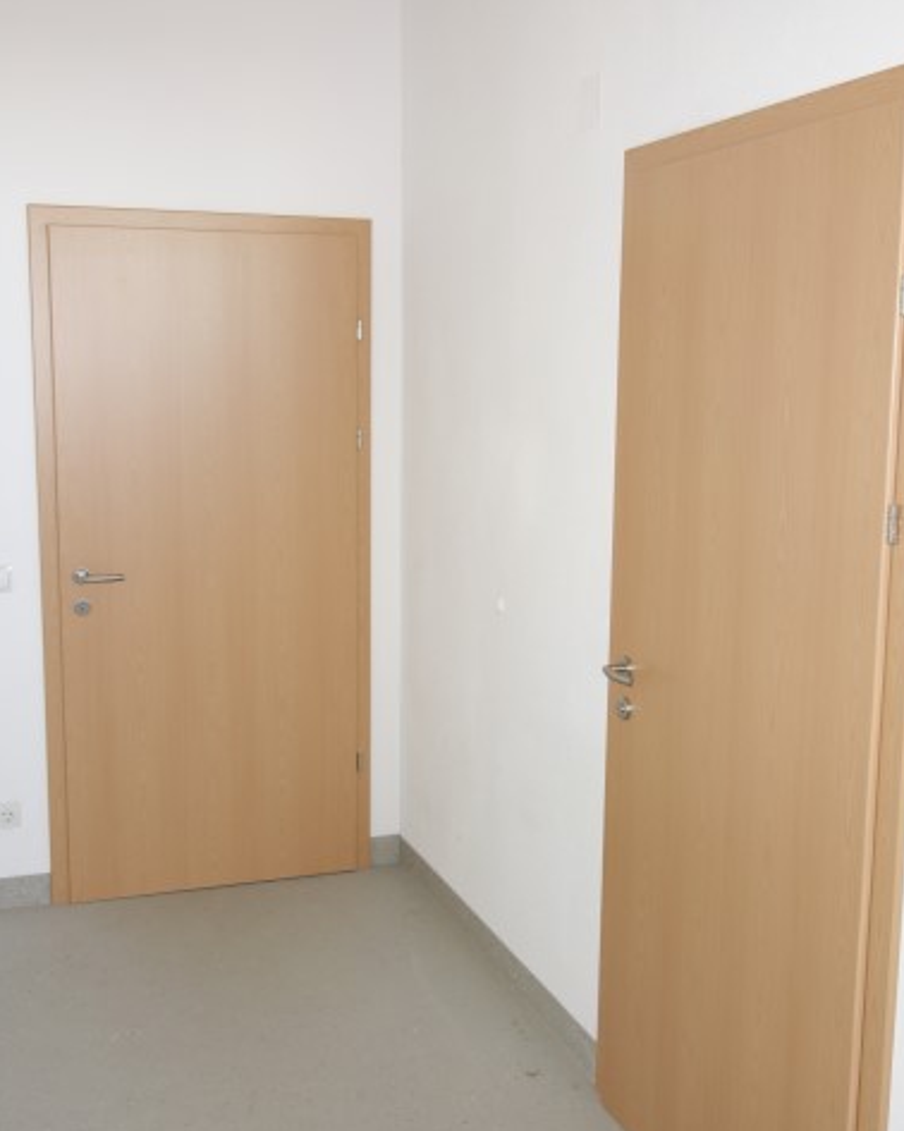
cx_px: 414
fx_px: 1339
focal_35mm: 40
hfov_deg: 37.3
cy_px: 569
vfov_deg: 45.8
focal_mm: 10.4
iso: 125
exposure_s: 1/40
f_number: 1.8
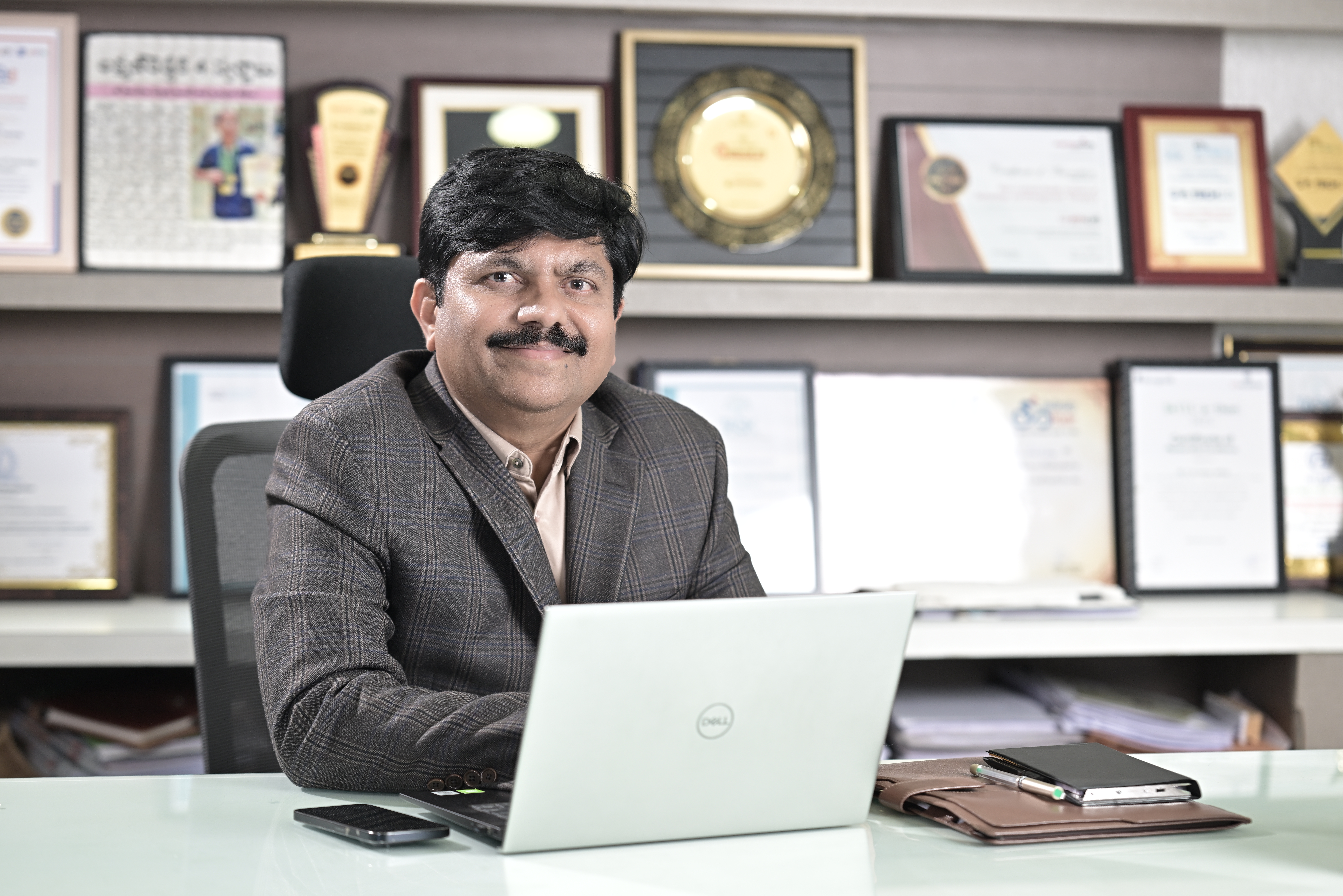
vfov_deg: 16.1
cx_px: 672
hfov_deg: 23.9
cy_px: 448
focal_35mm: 85
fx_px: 3171
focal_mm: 85
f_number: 2.8
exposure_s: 1/160
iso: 400
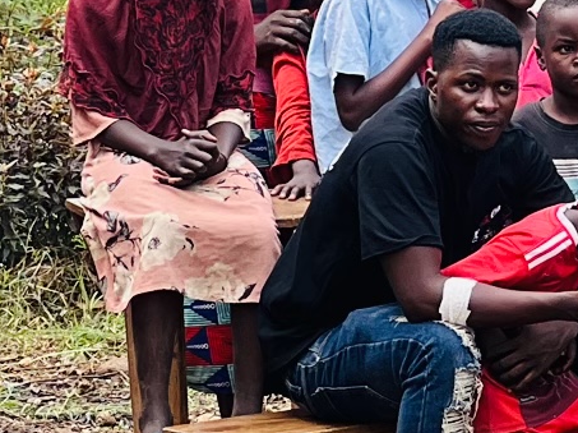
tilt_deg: -3.1
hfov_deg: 5.6
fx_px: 5723
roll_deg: +0.4
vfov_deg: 4.3
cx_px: 1271
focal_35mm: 343
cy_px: 138
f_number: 2.8
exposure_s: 1/121
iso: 32
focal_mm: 9
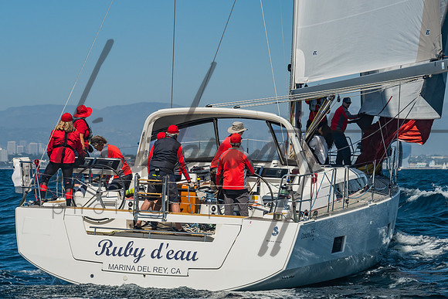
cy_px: 90
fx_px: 1891
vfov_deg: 9.0
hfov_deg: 13.5
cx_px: 190
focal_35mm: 152
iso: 160
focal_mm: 93
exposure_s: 1/800
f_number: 6.3
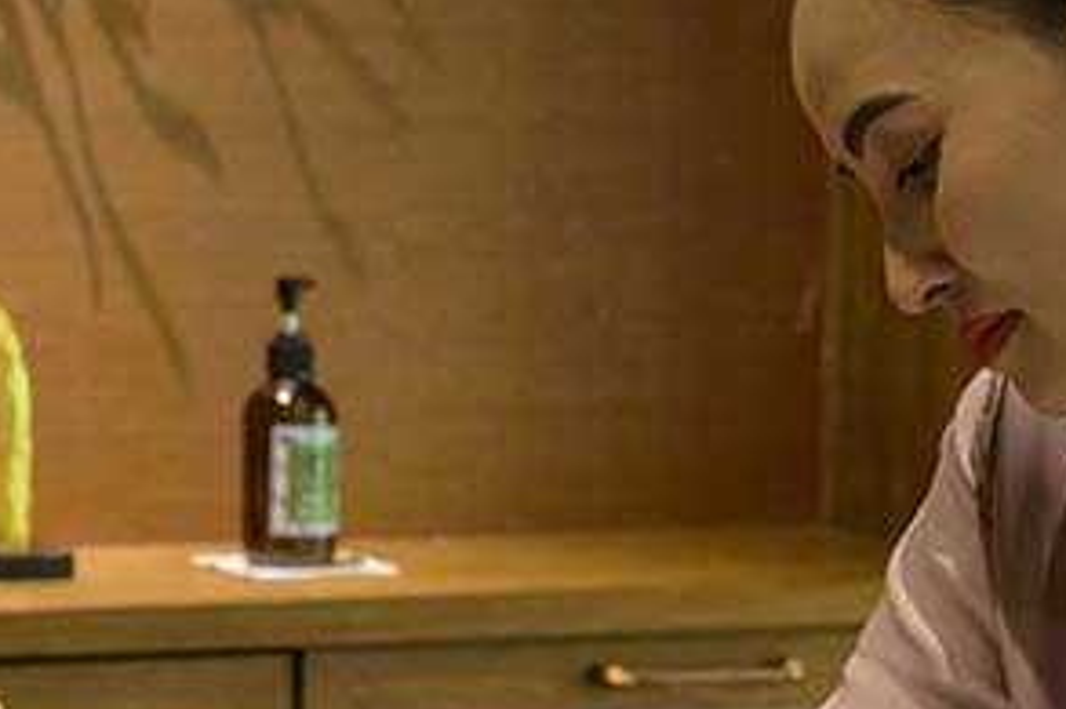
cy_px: 920
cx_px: 739
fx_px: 4942
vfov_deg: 8.1
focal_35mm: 167
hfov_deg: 12.3
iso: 6400
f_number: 4.5
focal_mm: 51
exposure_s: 1/200
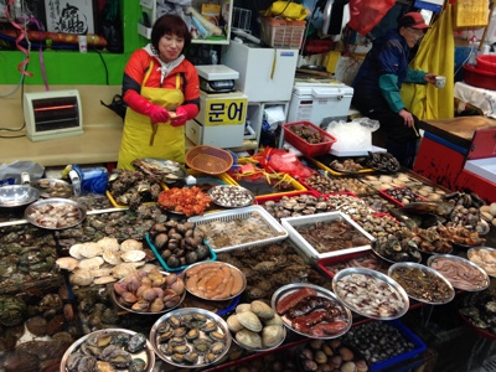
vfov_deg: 42.9
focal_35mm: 33
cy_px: 186
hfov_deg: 55.4
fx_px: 473
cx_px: 248
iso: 50
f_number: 2.4
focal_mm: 4.12
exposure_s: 1/40
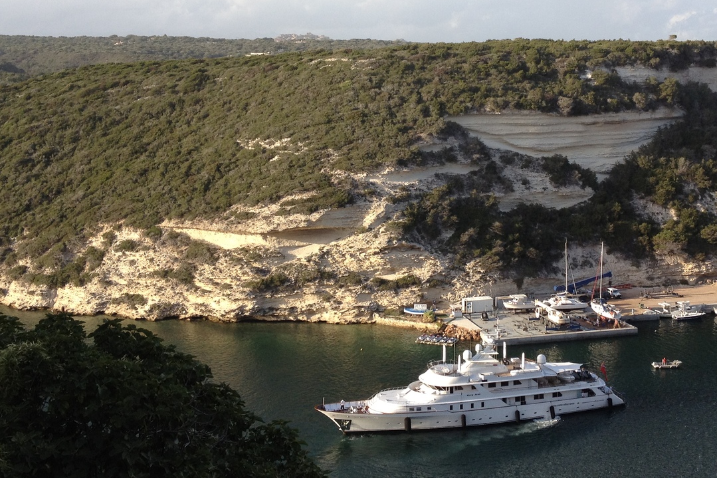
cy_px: 151
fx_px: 1075
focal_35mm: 54
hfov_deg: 36.8
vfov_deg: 24.9
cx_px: 425
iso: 64
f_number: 2.4
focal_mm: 4.28
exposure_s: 1/699
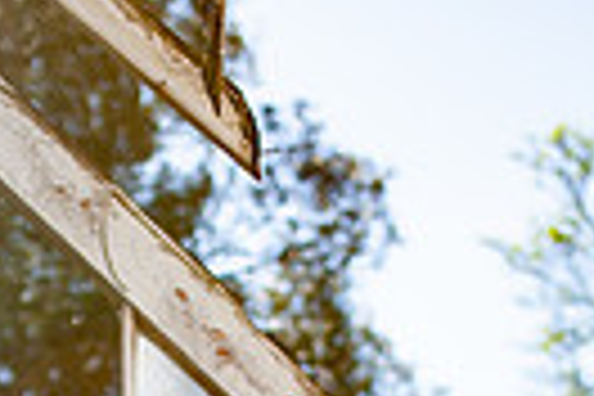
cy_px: 724
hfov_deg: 18.1
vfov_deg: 11.2
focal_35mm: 113
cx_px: 203
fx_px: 1864
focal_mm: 24
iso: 320
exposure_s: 1/6400
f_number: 1.4
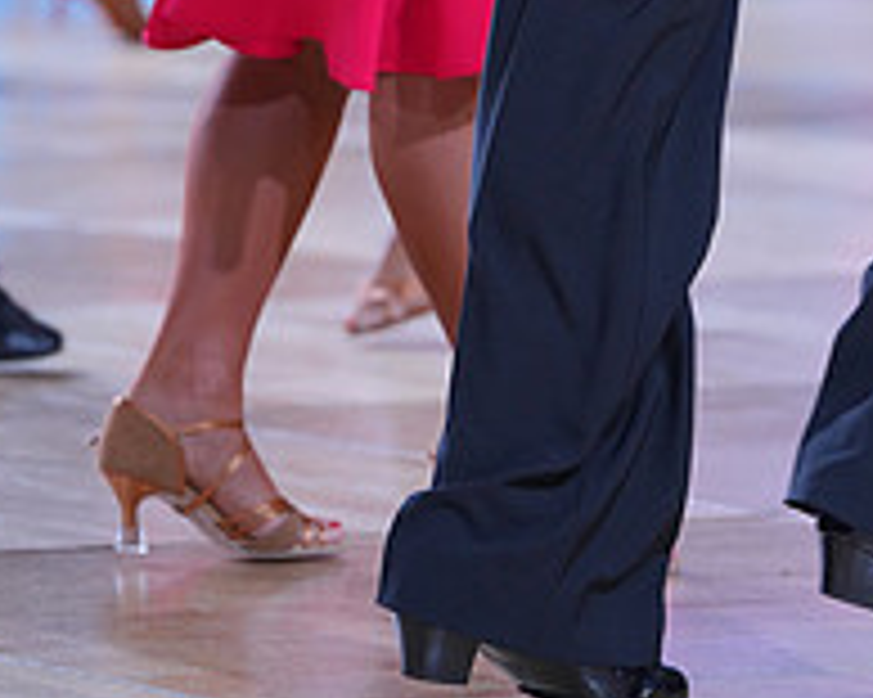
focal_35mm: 418
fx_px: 10795
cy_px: -405
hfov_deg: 4.6
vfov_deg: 3.7
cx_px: 623
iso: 800
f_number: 4
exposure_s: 1/400
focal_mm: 149
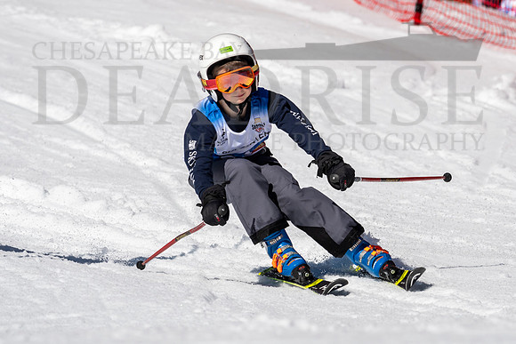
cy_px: 188
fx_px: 11243
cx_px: 283
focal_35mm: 784
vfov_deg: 1.8
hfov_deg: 2.6
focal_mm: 400
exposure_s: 1/2000
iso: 200
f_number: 8
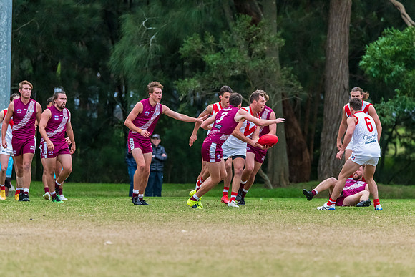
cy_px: 153
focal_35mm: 420
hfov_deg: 4.9
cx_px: 229
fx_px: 4846
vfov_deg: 3.3
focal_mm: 380
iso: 3200
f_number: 6
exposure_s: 1/1250
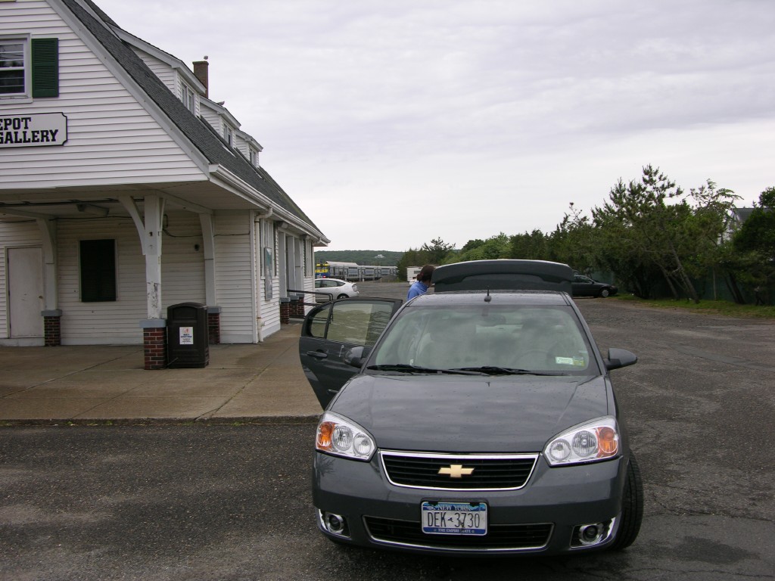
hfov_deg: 52.6
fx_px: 784
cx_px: 388
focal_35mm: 35
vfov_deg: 40.7
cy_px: 290
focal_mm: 8.9
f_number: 3.5
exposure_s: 1/52.7
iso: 50
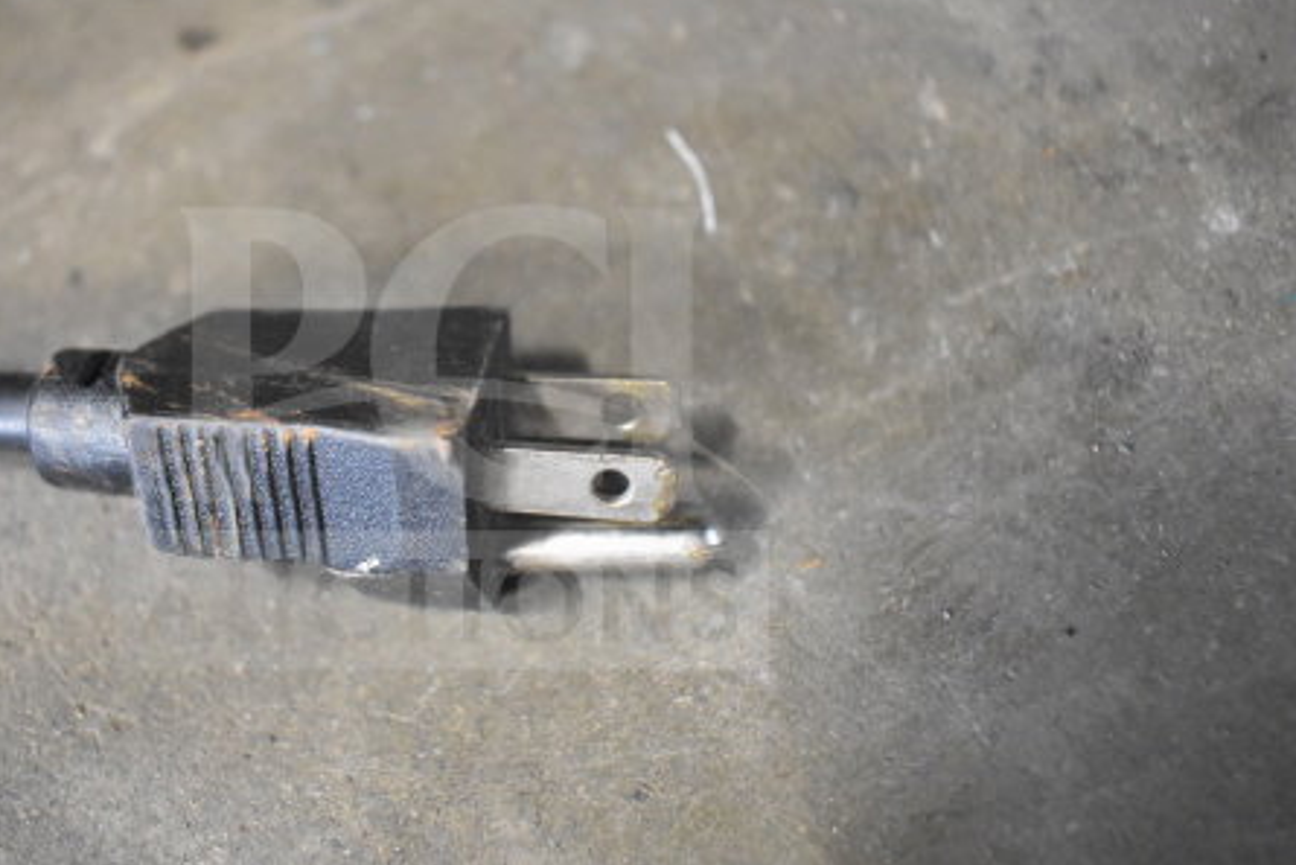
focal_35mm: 37
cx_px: 440
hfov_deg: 51.0
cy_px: 438
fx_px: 1332
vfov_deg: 36.0
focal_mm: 18
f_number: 3.5
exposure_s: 1/50
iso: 6400
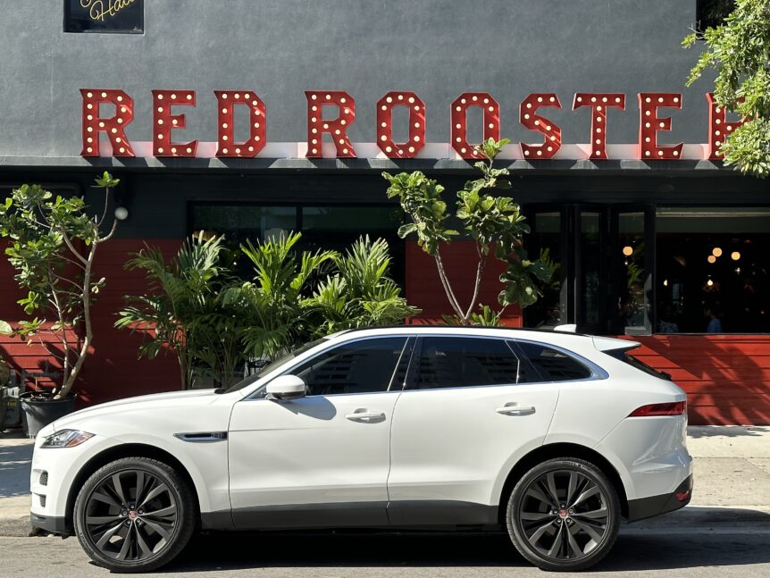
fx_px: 1268
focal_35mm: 57
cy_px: 266
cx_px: 429
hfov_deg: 33.7
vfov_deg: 25.7
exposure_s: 1/1475
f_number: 1.78
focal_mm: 6.86
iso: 64
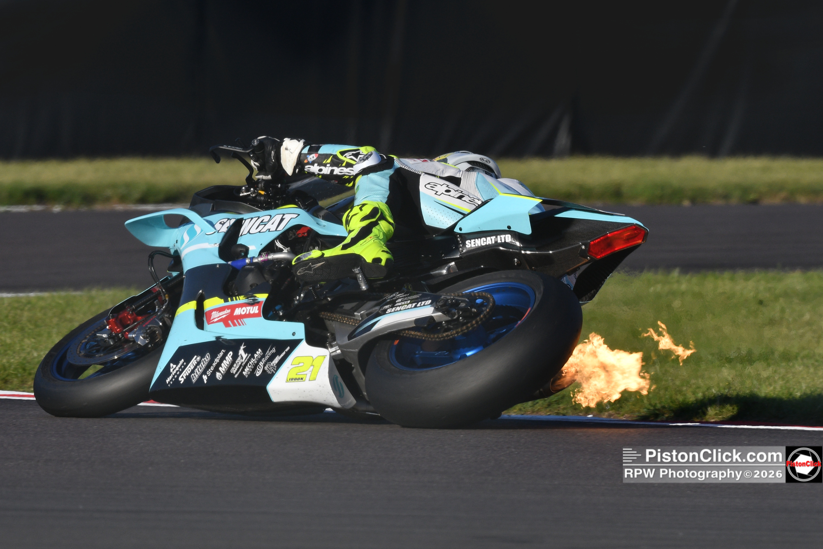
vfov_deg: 1.8
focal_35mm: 750
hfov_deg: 2.8
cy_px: 274
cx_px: 412
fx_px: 17143
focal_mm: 500
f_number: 8
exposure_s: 1/1250
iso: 200
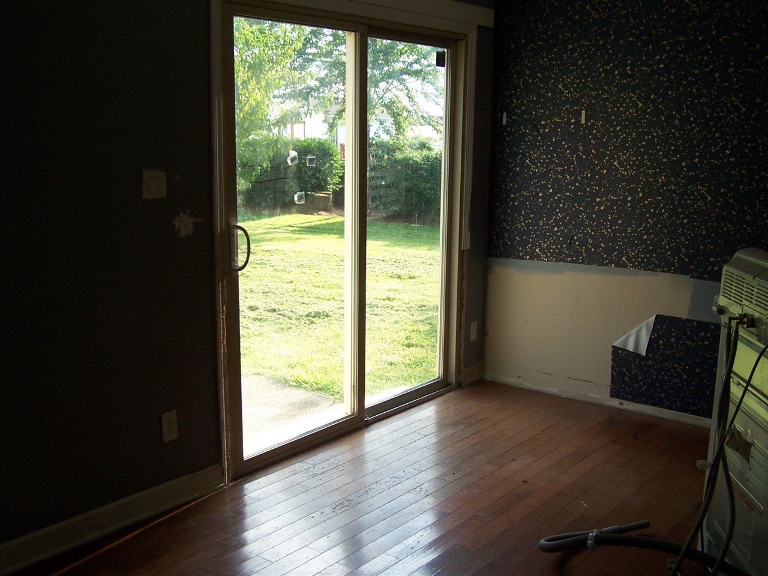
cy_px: 288
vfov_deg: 37.7
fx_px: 843
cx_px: 384
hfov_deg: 49.0
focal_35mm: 38
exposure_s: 1/90
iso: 80
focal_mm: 6.3
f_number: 2.8
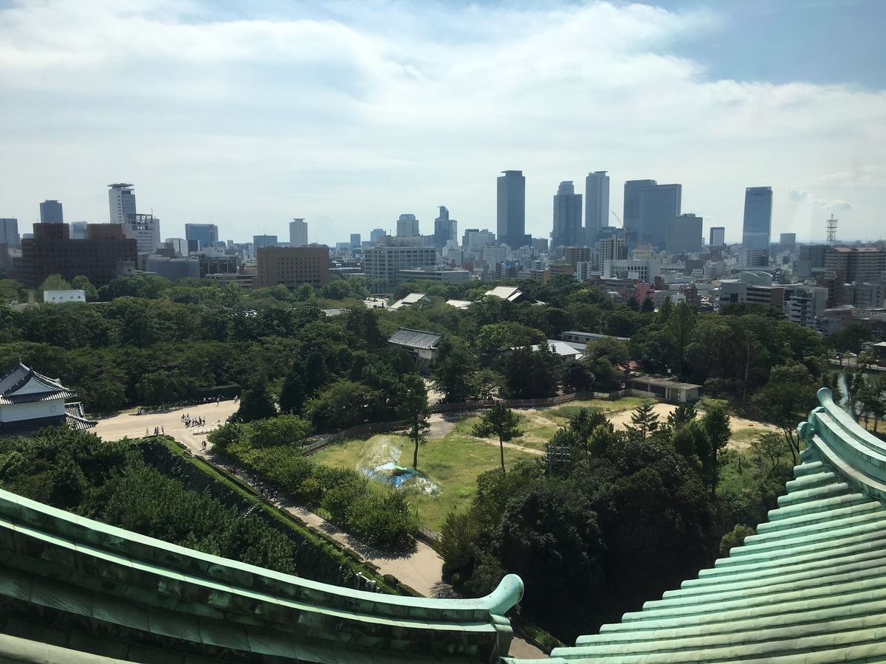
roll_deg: +0.5
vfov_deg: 48.2
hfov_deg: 61.7
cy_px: 332
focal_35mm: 29
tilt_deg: -6.2
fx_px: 742
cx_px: 443
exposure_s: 1/2137
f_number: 2.2
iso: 25
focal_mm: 4.15
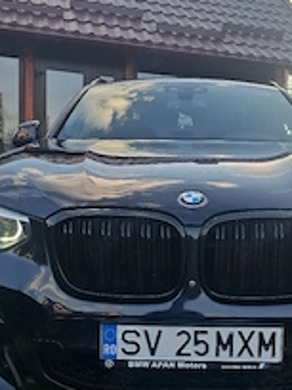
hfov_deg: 32.0
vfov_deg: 41.9
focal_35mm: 45
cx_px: 185
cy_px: 235
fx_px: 506
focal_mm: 5.54
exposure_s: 1/217
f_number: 1.8
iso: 50
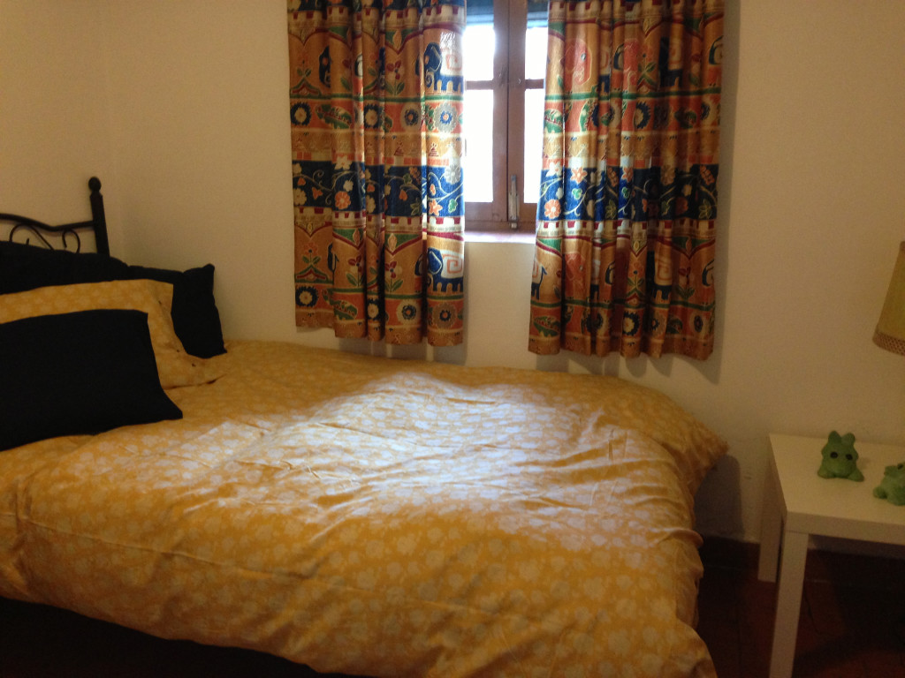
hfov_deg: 55.4
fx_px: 863
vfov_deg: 42.9
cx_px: 452
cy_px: 339
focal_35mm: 33
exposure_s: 1/20
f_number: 2.4
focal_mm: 4.13
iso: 250
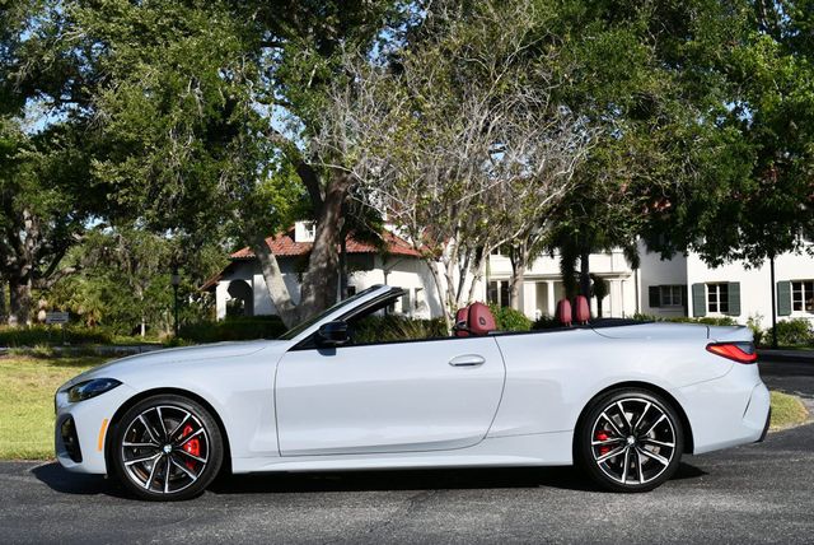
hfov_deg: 41.1
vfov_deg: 28.1
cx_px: 407
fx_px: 1086
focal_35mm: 48
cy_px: 272
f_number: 8
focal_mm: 24
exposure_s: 1/250
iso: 125
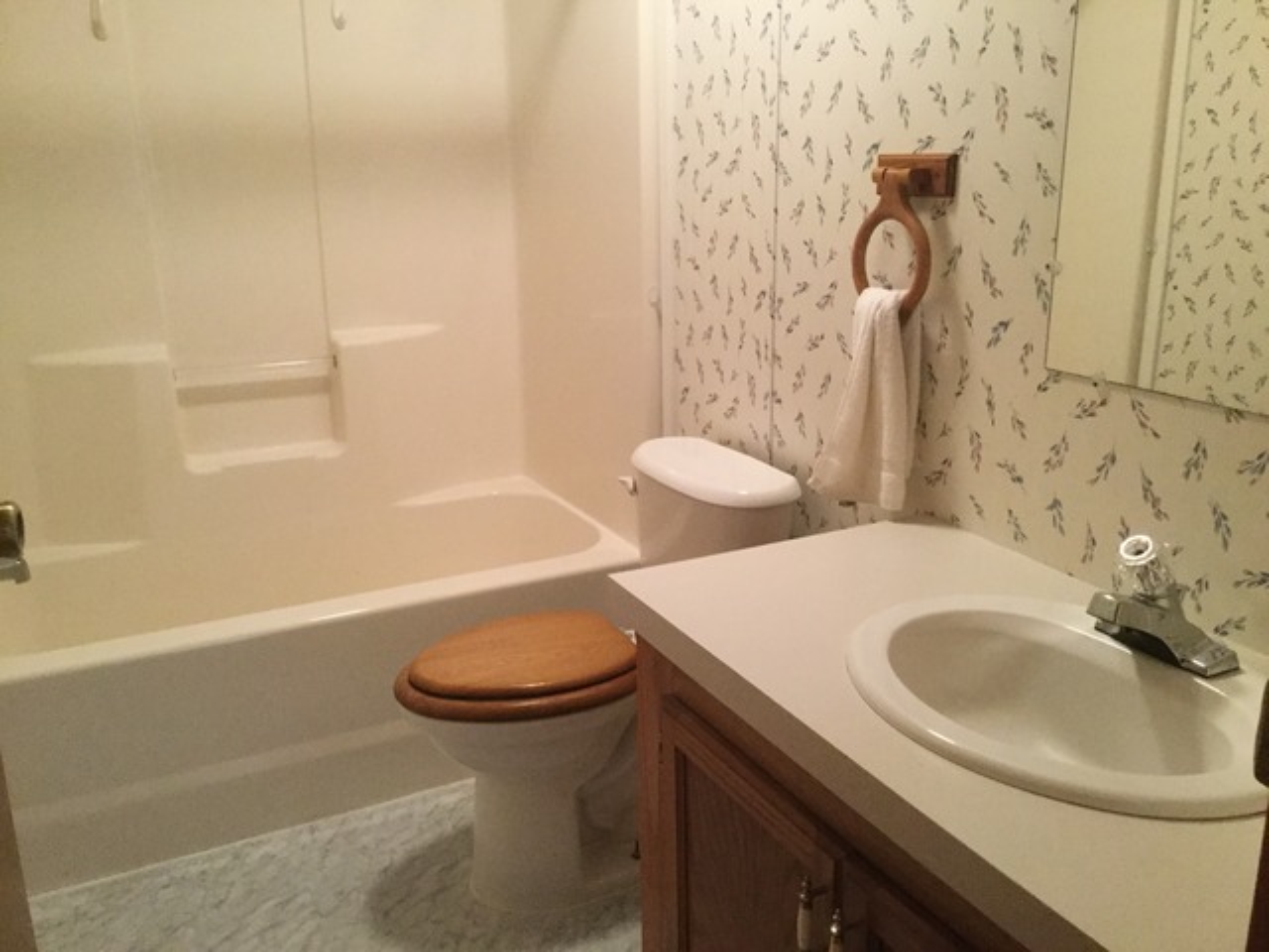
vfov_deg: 45.4
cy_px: 476
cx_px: 634
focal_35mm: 31
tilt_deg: -15.6
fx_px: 1136
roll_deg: +0.5
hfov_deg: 58.4
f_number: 2.4
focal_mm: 3.3
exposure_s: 1/15
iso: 250
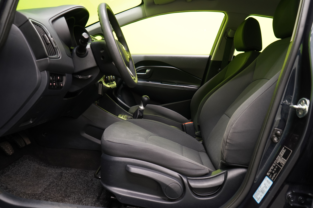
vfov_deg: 45.0
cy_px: 104
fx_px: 252
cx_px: 156
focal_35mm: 29
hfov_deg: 63.7
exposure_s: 1/20
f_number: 5
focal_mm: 29
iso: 1250
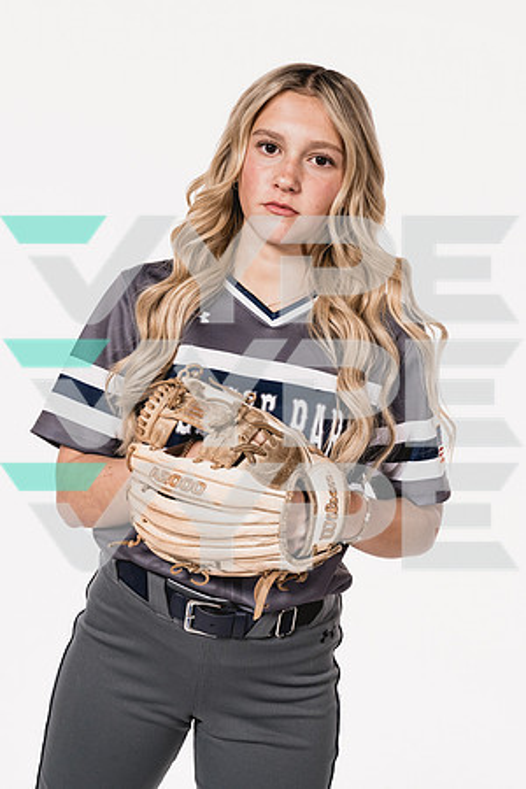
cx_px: 263
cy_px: 394
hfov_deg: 27.0
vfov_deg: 39.6
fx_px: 1096
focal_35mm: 50
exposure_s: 1/250
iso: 800
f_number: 8
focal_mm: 50
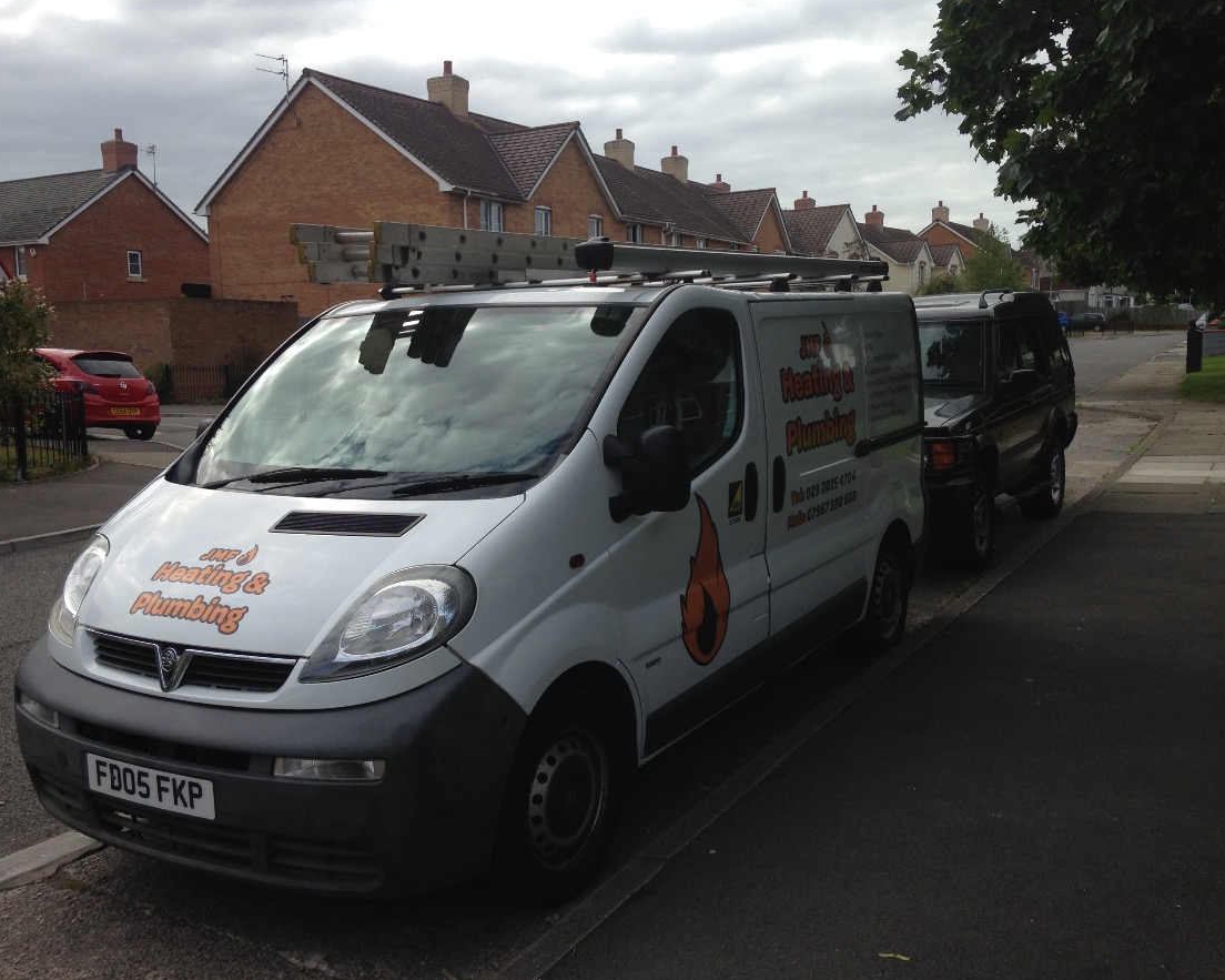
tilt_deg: -6.7
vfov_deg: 42.2
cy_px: 492
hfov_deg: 51.5
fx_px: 1269
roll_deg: +2.4
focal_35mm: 35
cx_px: 578
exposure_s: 1/1153
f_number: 2.4
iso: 50
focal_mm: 4.12
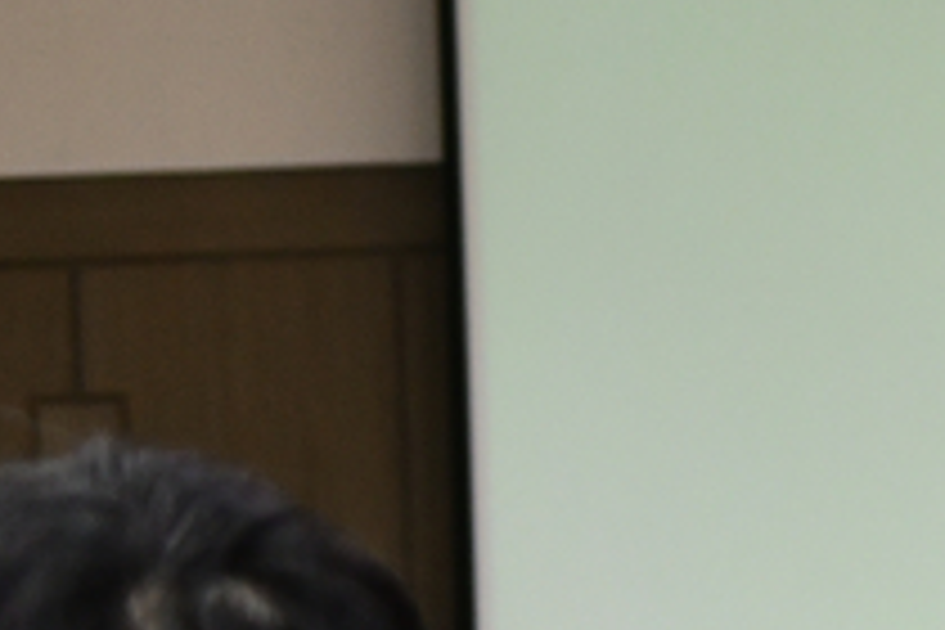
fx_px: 11365
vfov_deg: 3.2
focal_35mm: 433
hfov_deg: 4.5
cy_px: 230
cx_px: 3200
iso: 400
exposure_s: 1/160
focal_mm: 56
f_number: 2.8
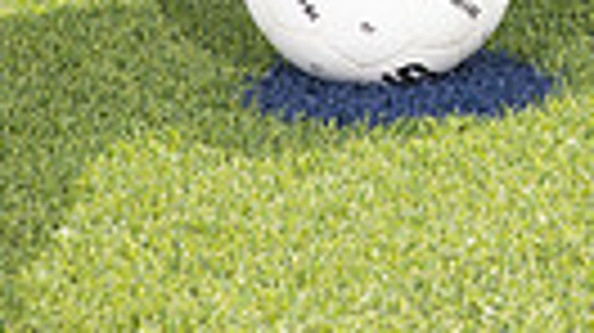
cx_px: 536
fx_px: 3494
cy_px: -621
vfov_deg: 5.2
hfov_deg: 9.7
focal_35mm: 222
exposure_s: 1/400
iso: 125
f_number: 7.1
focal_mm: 62
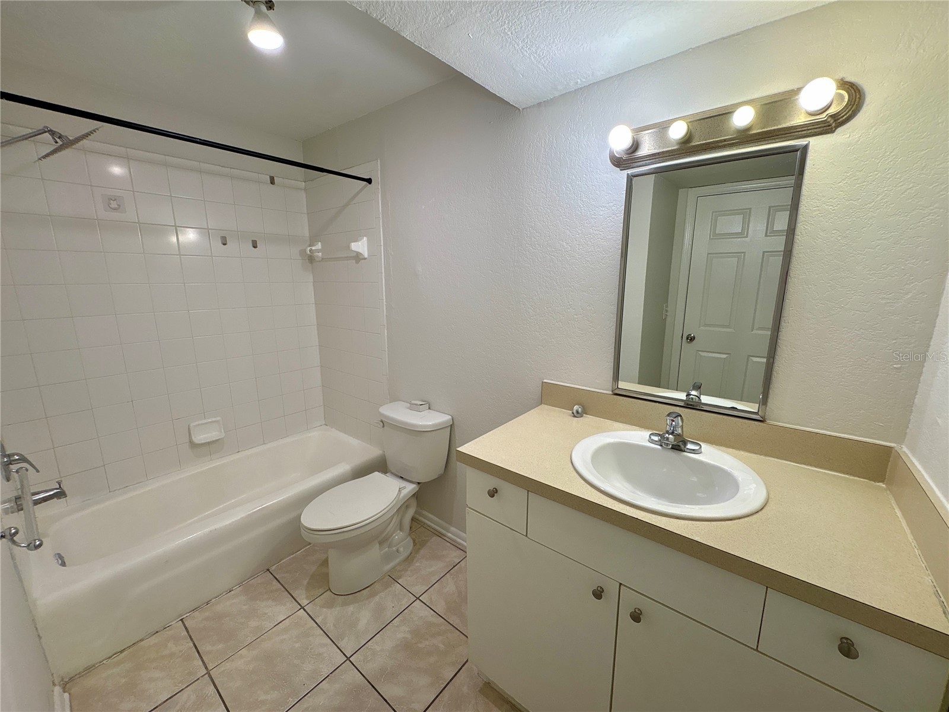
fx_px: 384
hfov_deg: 102.1
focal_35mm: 14
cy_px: 356
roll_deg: +0.9
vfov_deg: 85.7
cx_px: 474
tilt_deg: -10.6
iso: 100
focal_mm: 2.22
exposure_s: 1/120
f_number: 2.2
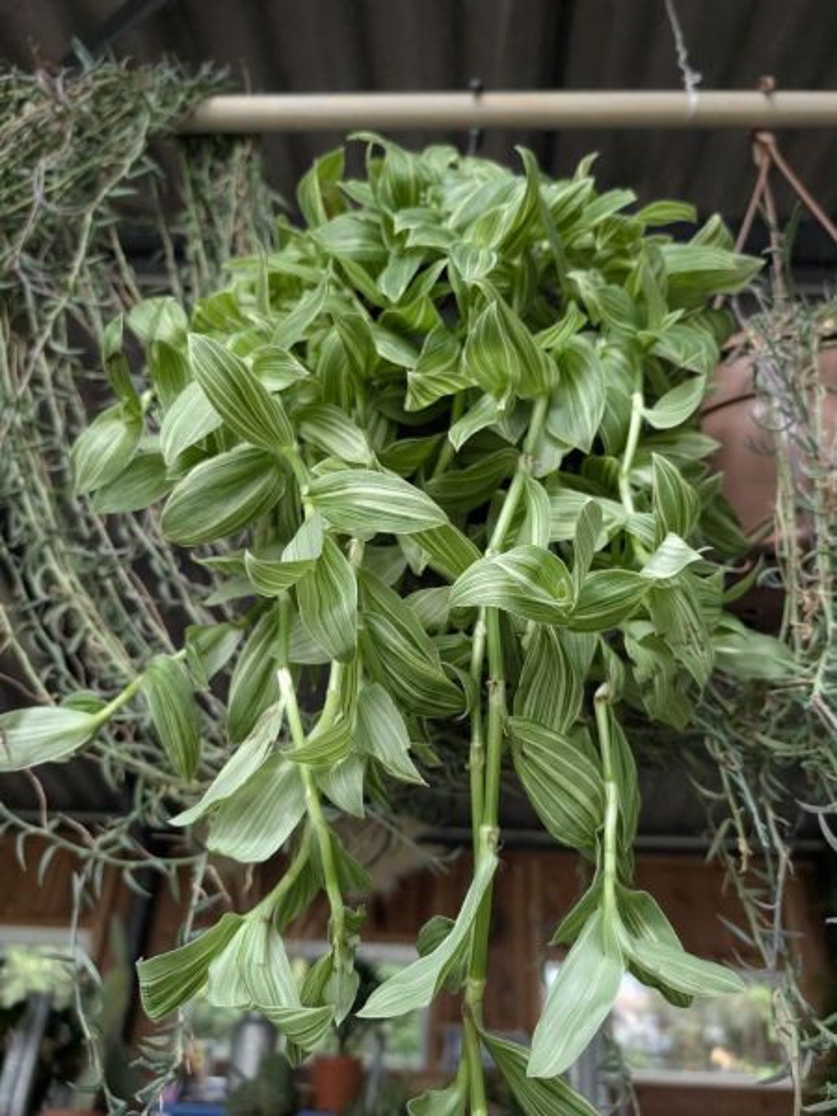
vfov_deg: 71.6
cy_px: 558
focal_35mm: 24
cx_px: 418
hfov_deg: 56.8
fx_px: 774
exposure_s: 1/1764
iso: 923
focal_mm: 6.9
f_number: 1.68
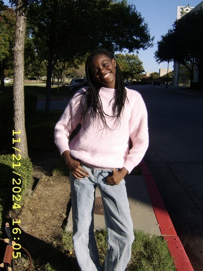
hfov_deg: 45.4
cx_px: 102
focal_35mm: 31
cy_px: 136
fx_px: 242
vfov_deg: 58.4
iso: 71
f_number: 6.7
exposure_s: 1/324
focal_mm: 8.13
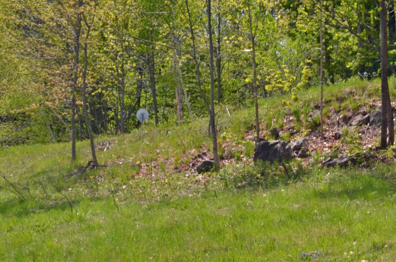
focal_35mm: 91
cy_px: 42
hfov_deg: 19.9
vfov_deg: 14.9
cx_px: 562
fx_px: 999
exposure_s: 1/250
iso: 100
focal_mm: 18
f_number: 9
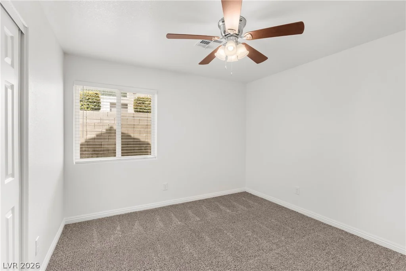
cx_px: 203
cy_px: 136
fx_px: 192
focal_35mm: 17
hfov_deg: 93.3
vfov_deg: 70.5
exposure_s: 1/15
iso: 400
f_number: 8
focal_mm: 17
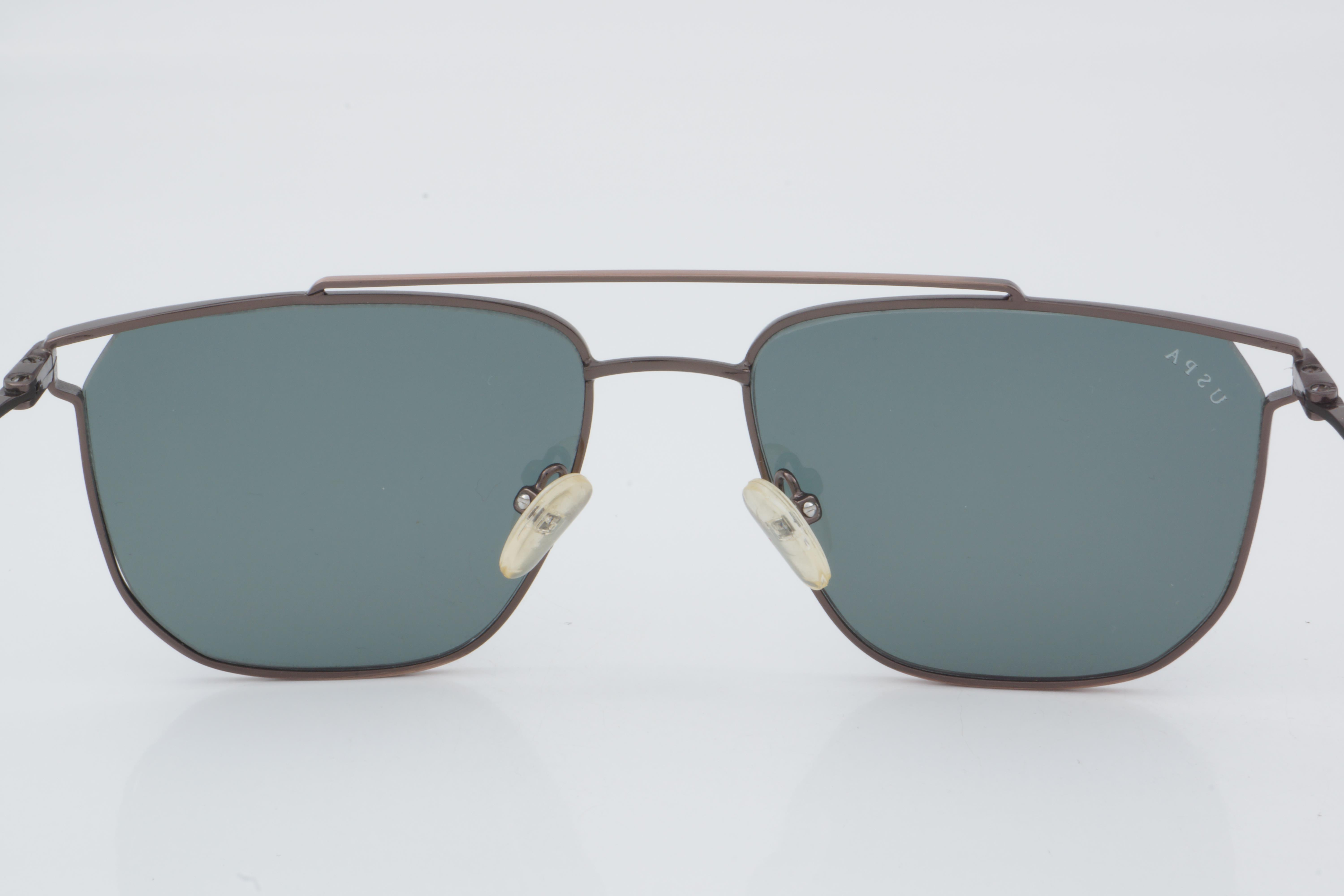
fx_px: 3080
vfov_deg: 16.6
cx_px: 672
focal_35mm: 82
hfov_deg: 24.6
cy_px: 448
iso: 100
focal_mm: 55
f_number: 32
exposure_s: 1/3
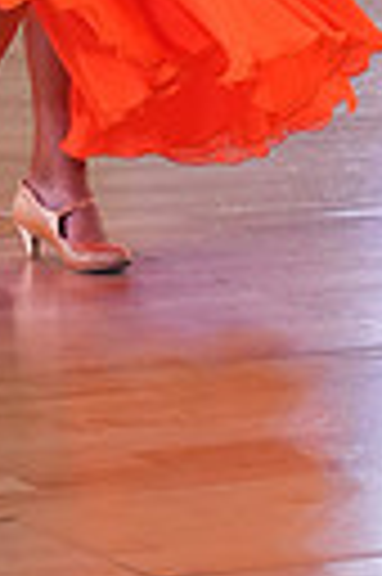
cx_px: -245
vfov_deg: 6.8
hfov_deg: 4.6
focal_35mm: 295
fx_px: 4708
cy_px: -400
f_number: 4
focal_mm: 65
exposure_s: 1/500
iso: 2500
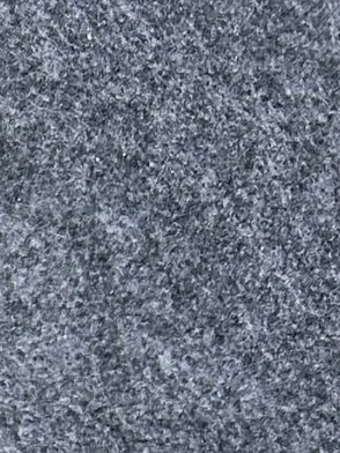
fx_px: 2226
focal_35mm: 170
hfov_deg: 7.4
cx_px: -759
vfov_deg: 9.4
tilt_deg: -56.9
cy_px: 1324
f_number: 1.5
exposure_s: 1/50
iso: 100
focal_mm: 5.7
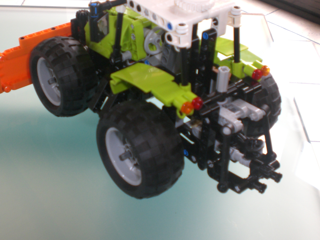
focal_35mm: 50
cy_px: 97
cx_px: 135
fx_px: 462
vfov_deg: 29.0
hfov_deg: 38.1
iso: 100
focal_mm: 6.3
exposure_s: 1/100
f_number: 3.1
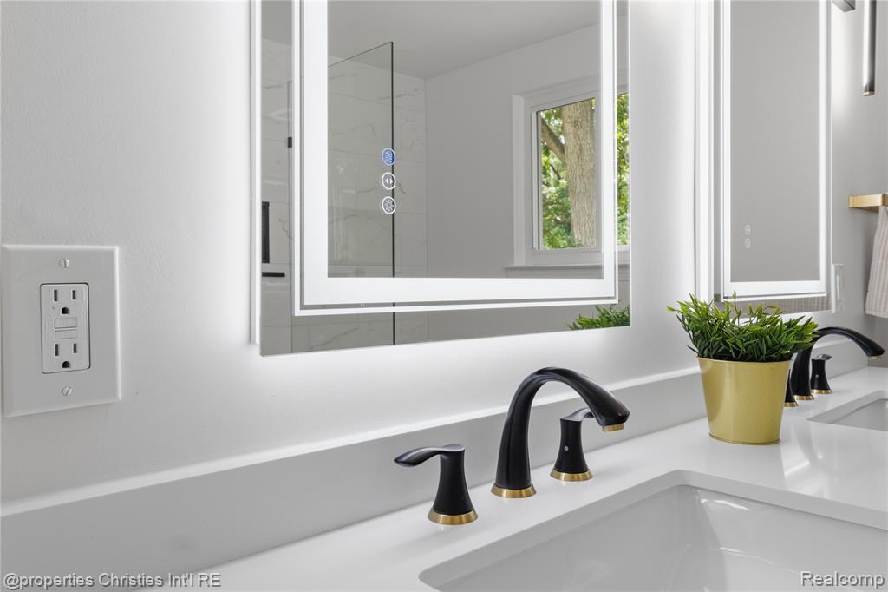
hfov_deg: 67.4
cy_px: 296
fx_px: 666
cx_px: 444
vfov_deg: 47.9
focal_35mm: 27
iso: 500
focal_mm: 18
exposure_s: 1/2
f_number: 8
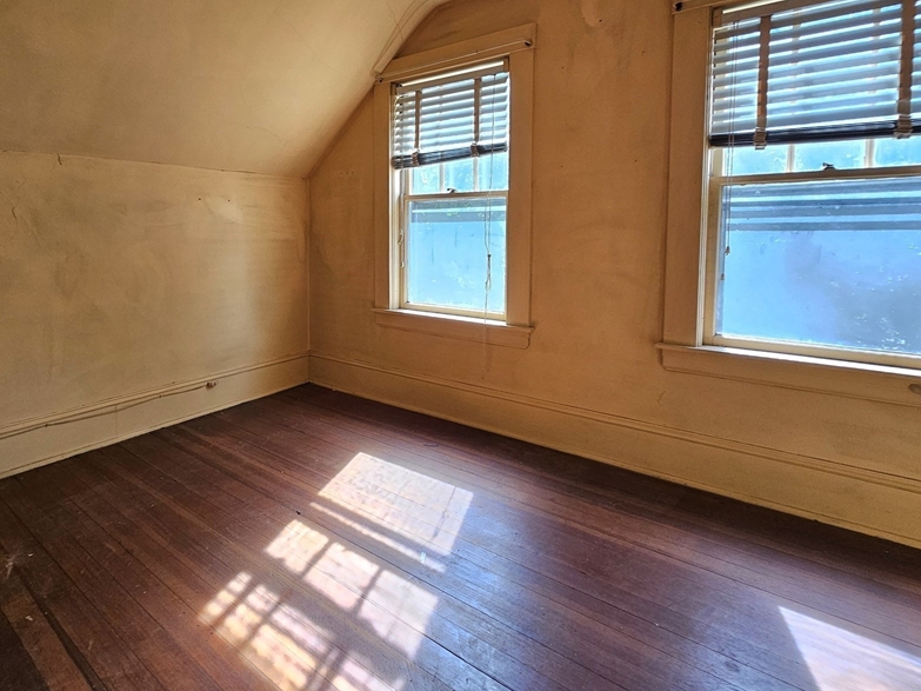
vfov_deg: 74.2
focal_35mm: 17
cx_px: 367
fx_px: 452
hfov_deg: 89.8
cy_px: 293
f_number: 2.2
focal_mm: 2.2
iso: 80
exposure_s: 1/60.2
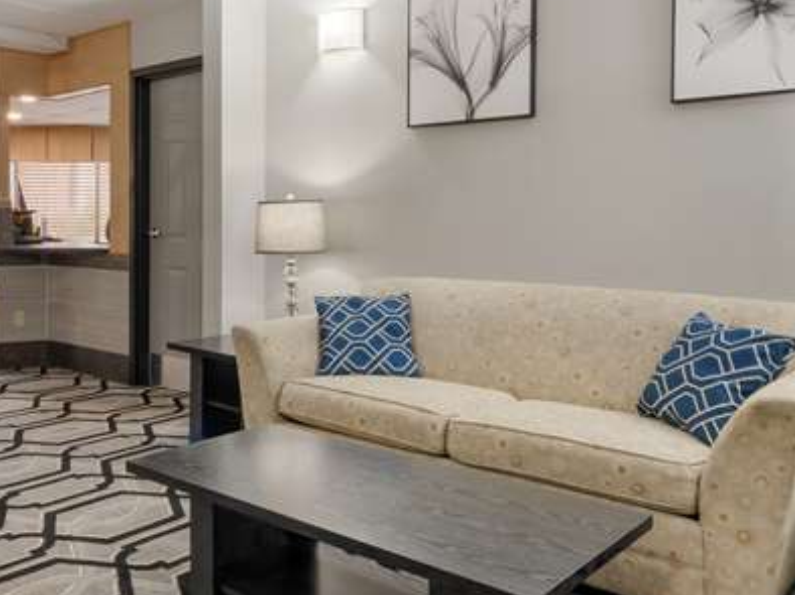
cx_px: 249
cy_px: 235
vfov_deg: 40.5
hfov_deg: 51.4
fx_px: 803
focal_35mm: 35
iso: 400
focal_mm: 14
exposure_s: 1/13
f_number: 11
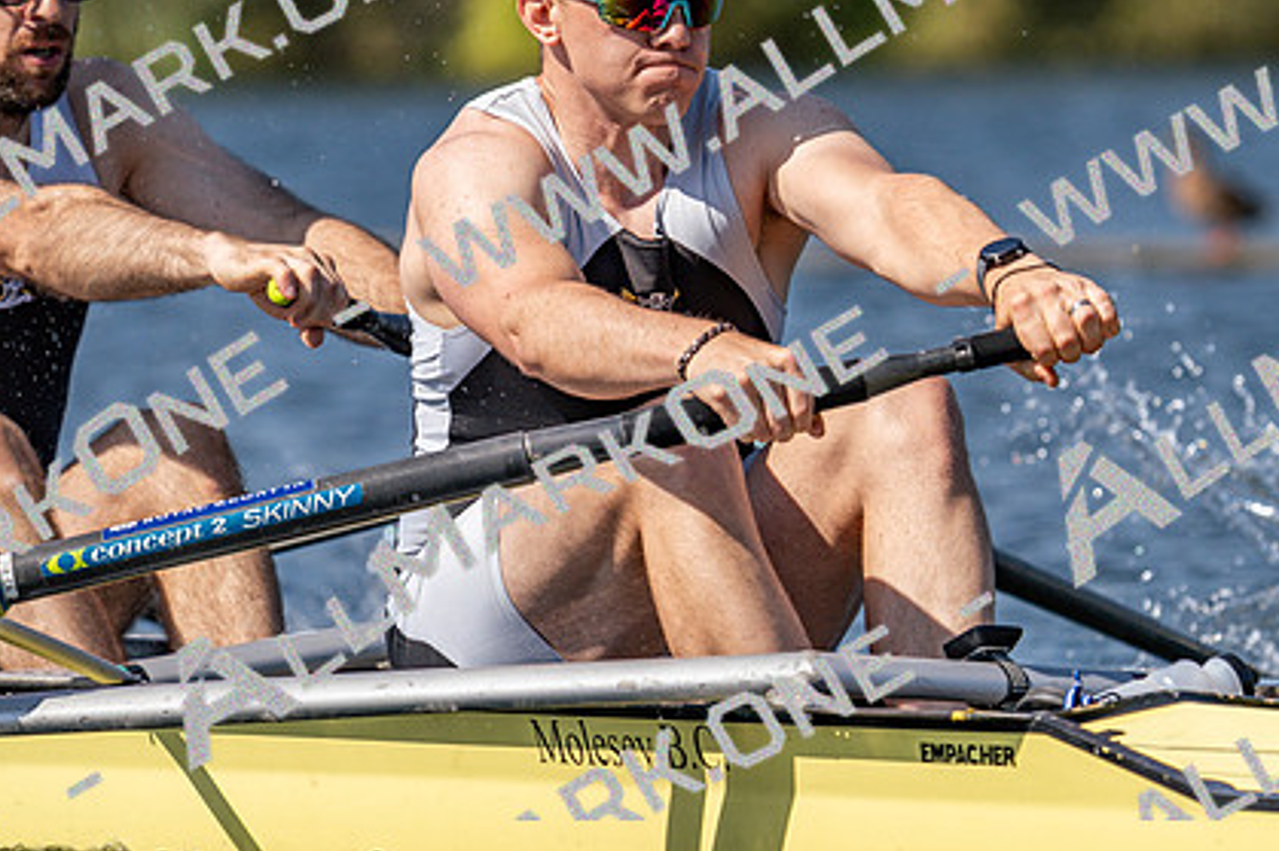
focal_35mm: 518
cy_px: 297
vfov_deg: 2.7
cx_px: 797
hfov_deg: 4.0
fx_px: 18395
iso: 200
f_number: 6.3
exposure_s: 1/2000
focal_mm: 374
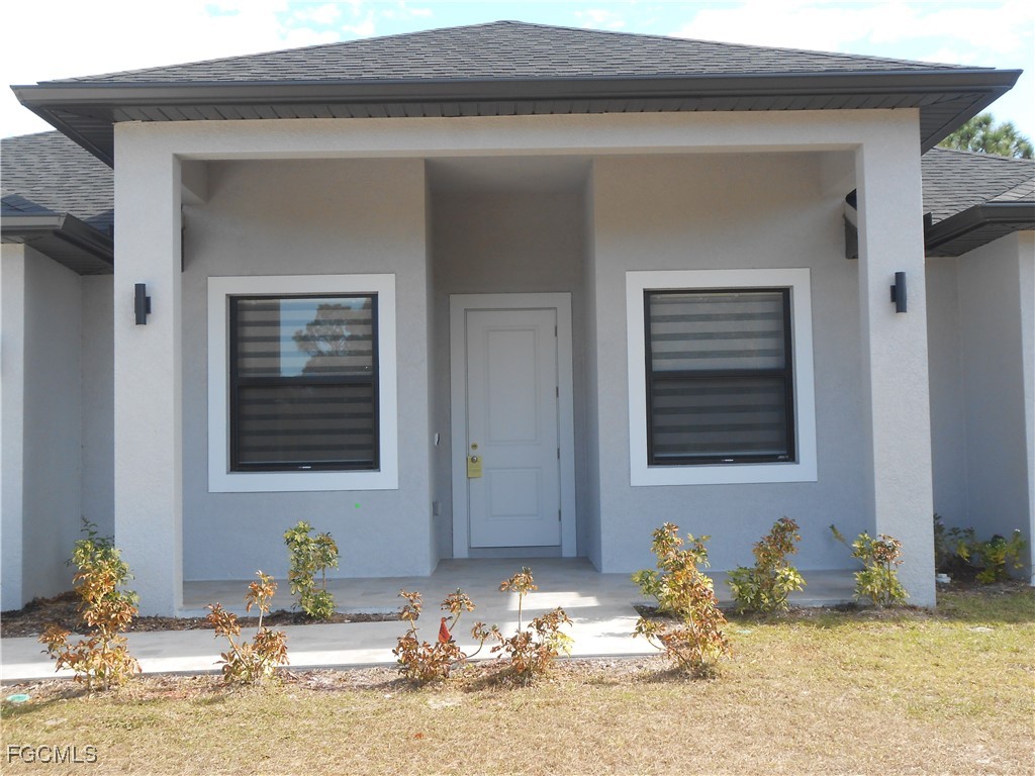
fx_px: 1136
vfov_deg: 37.7
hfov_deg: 49.0
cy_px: 388
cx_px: 518
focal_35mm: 38
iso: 100
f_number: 4.2
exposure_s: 1/250
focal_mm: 6.8
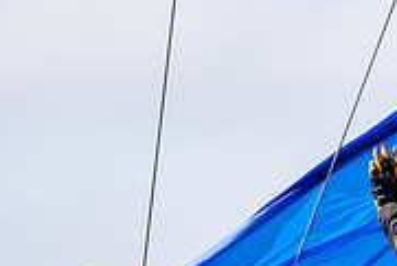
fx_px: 15914
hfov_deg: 1.4
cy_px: 403
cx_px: 557
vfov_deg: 1.0
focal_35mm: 1442
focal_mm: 300
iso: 200
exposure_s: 1/2000
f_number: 5
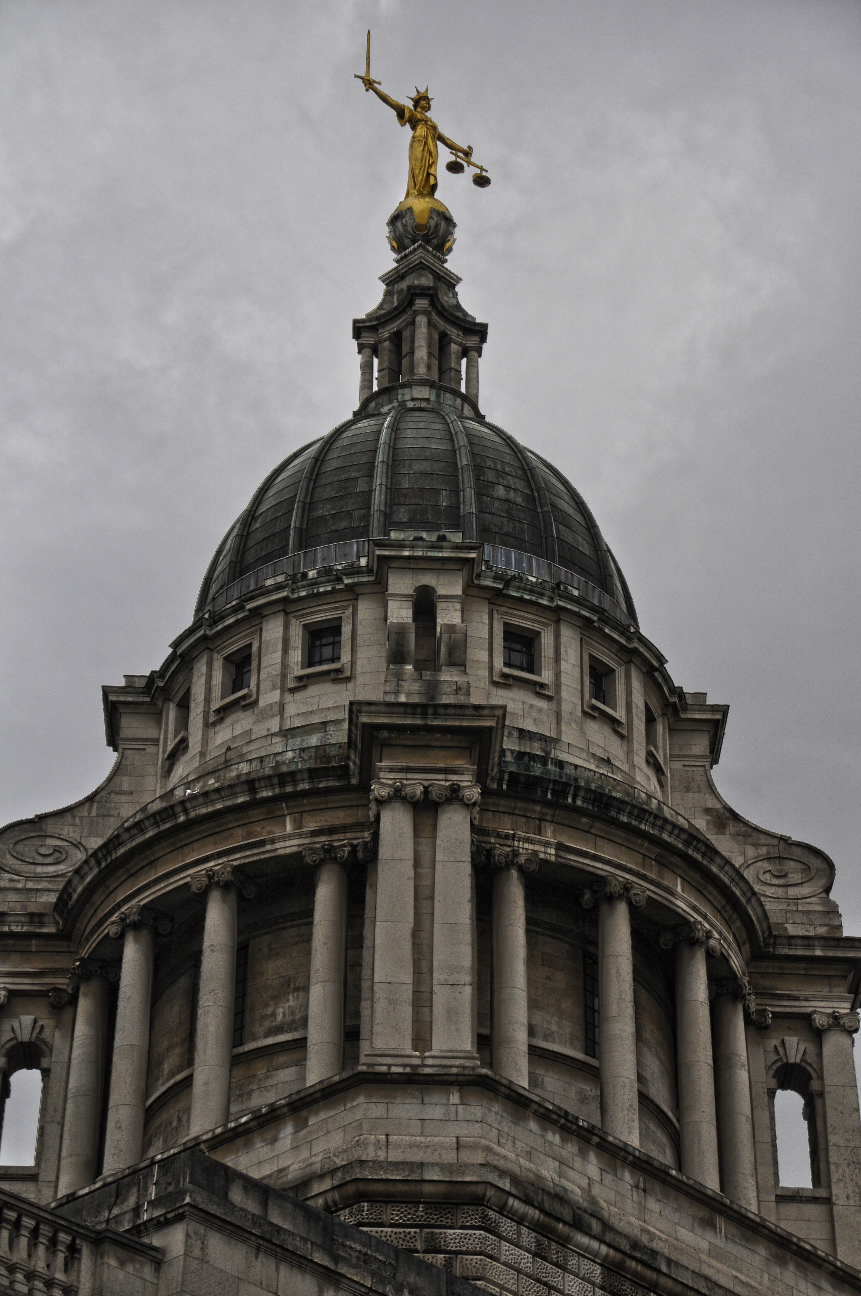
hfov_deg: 15.2
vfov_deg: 22.6
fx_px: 3237
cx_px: 430
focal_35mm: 90
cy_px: 648
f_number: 7.1
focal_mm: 60
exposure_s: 1/200
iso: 200
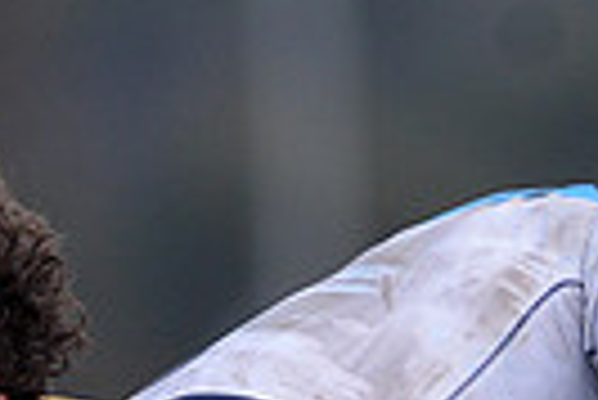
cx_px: 414
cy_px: 730
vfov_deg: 0.8
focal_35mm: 1828
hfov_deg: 1.1
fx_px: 30398
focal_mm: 420
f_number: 4
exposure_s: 1/1250
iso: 800
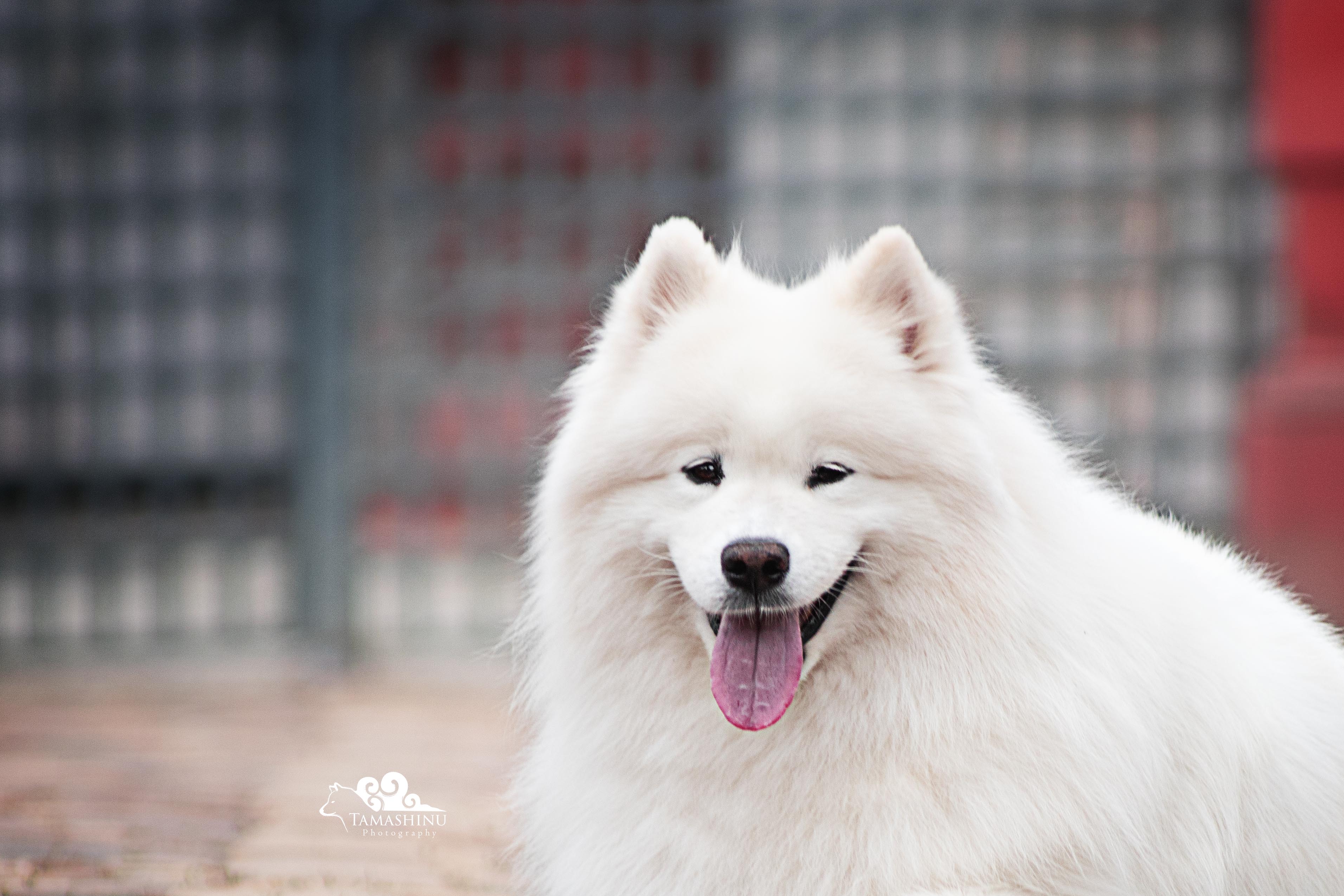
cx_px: 837
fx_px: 18516
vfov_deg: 2.8
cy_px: 643
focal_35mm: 496
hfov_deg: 4.2
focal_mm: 210
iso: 320
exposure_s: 1/500
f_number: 5
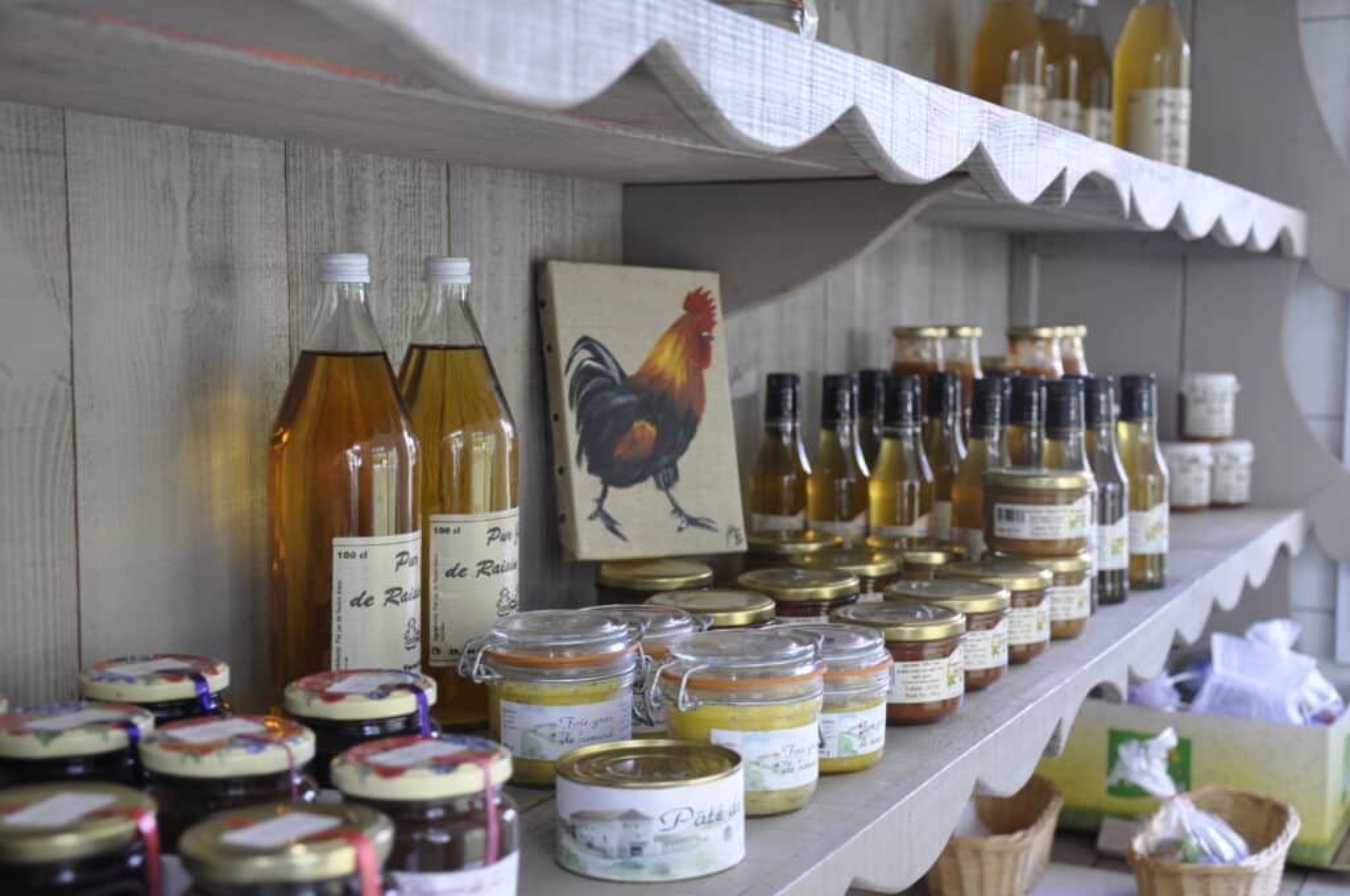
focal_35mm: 51
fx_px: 1910
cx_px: 675
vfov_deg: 26.4
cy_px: 448
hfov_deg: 38.9
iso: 400
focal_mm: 34
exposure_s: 1/25
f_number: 5
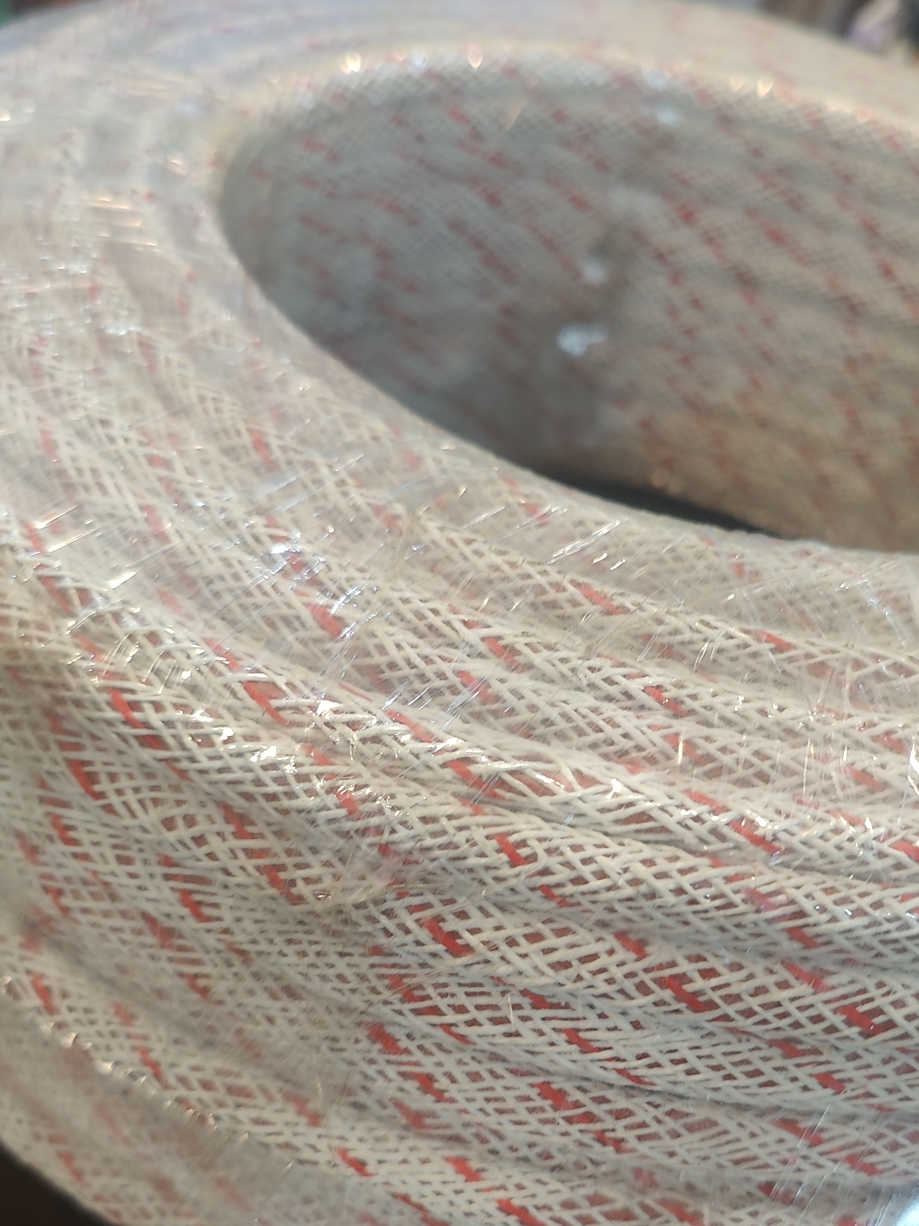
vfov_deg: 45.0
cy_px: 830
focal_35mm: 41
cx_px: 548
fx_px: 1451
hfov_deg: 35.0
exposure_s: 1/100
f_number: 1.8
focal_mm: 6.06
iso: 250
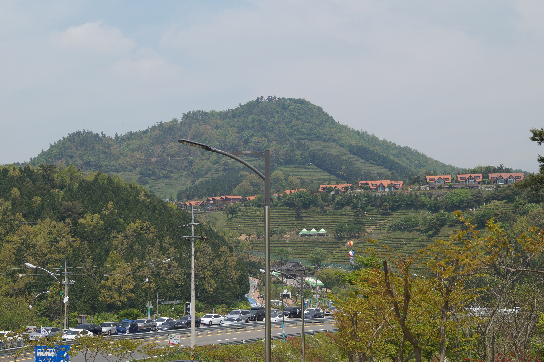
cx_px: 272
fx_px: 1019
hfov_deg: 29.9
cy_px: 181
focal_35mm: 68
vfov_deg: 20.1
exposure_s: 1/320
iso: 100
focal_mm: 45
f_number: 9
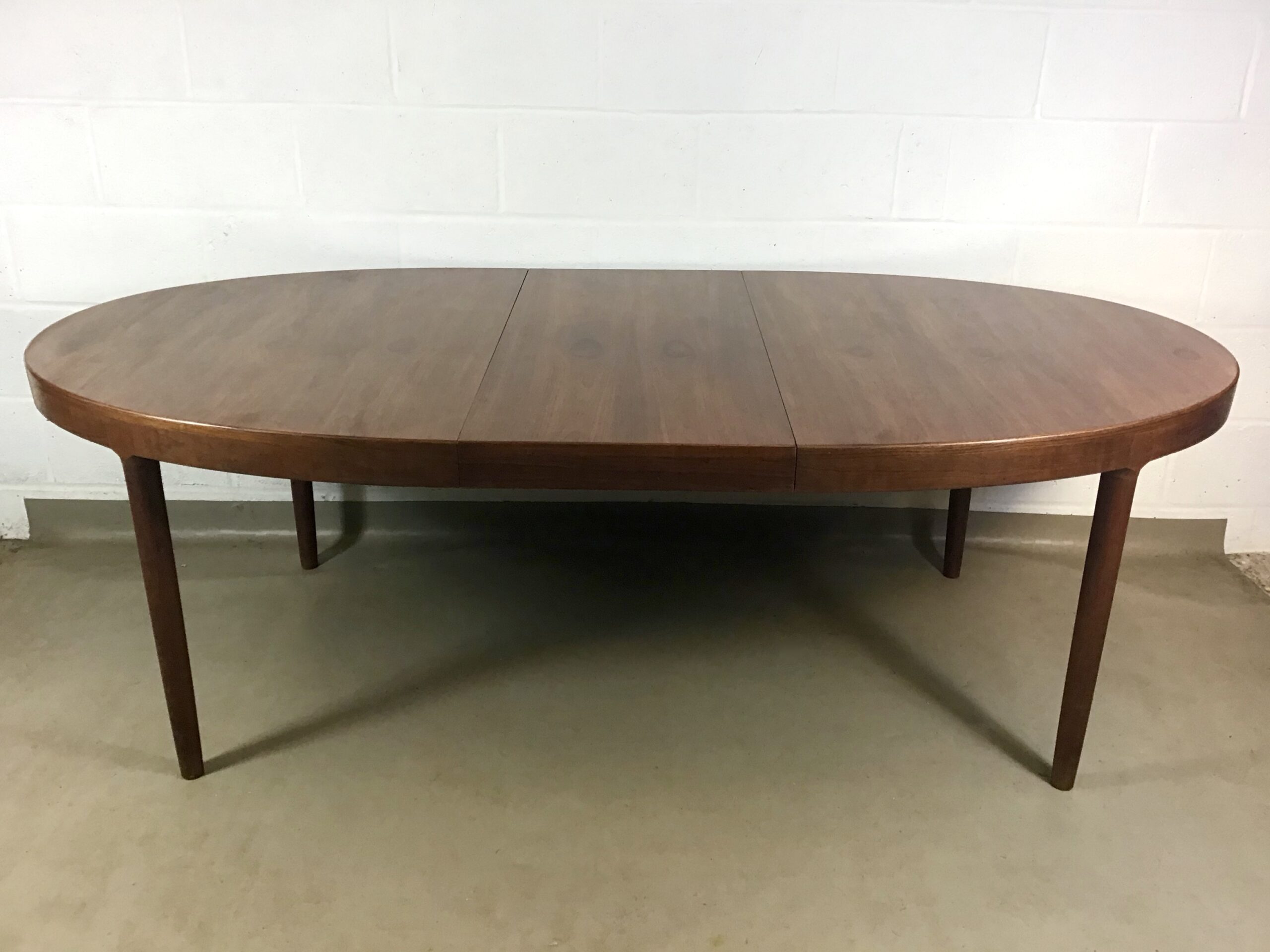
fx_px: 1137
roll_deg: +0.3
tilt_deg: -20.7
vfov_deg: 45.4
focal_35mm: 31
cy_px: 476
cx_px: 635
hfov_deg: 58.4
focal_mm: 3.3
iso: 40
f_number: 2.4
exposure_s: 1/33
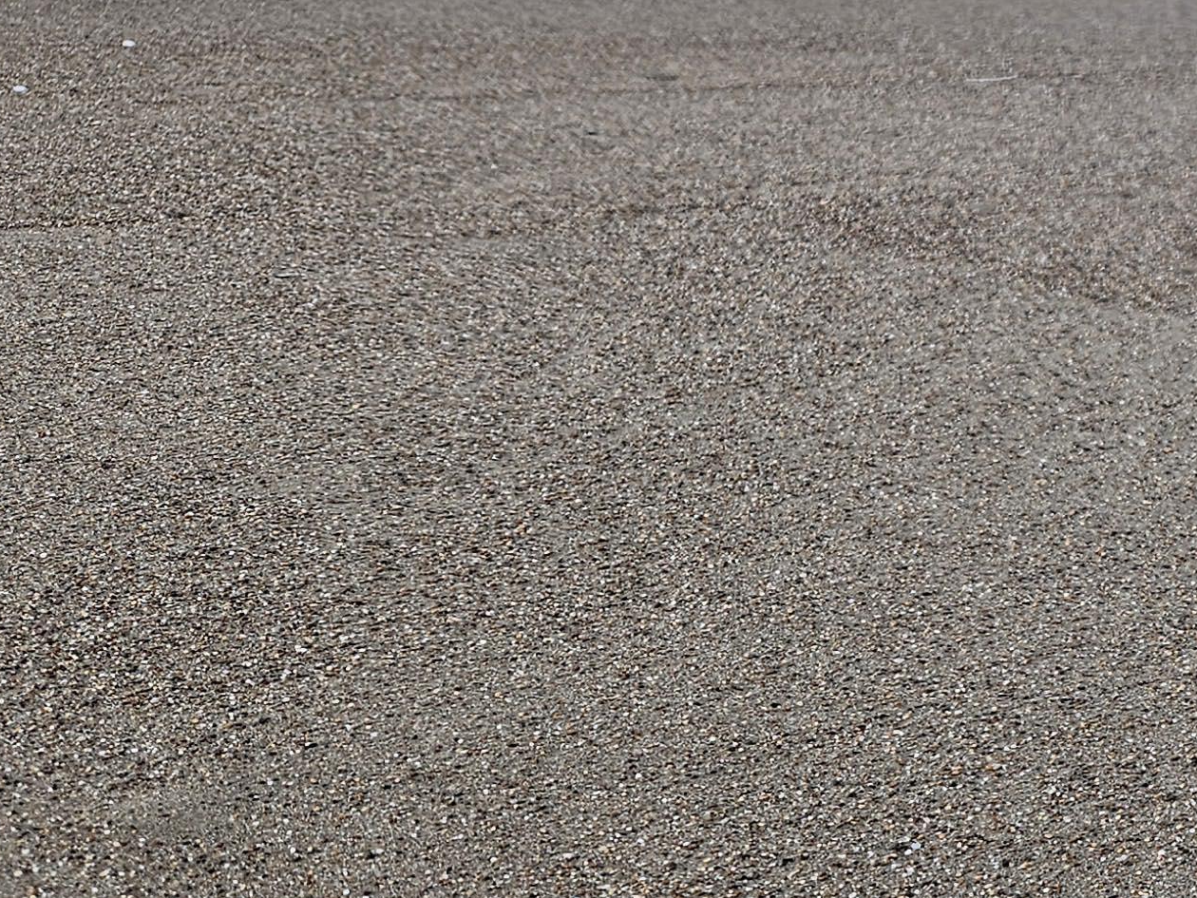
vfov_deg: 20.0
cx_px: 1768
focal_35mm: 73
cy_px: 694
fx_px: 2524
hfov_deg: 22.3
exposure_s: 1/100
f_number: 1.8
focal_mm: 5.4
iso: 40
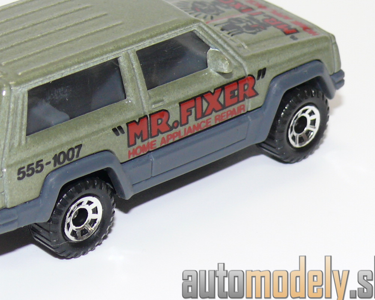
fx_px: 1764
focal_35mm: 159
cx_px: 96
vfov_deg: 9.7
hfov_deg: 12.1
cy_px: 88
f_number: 4
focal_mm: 13.3
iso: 100
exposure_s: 1/30
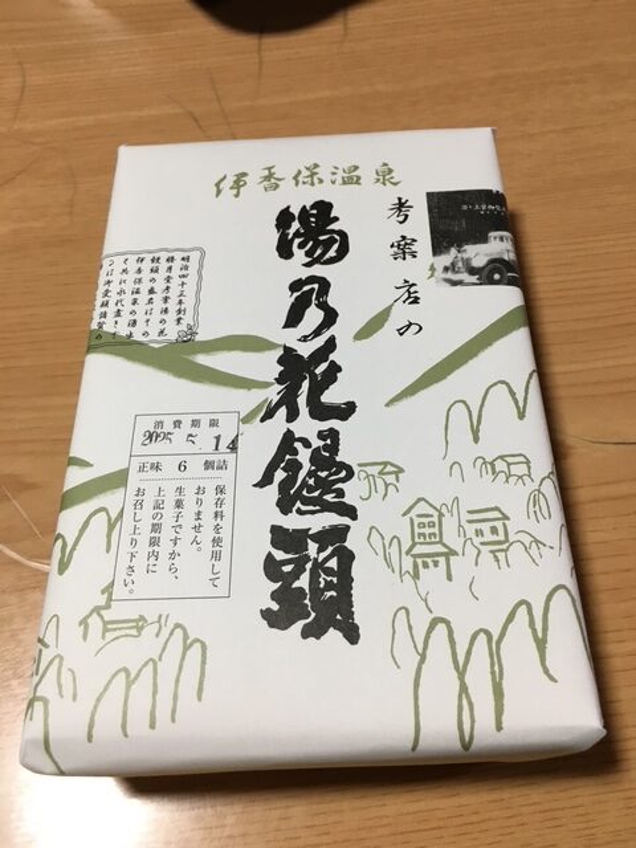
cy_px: 424
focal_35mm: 29
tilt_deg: -60.0
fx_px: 710
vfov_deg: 61.7
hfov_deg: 48.2
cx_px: 318
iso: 64
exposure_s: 1/30
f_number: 2.2
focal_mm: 4.15
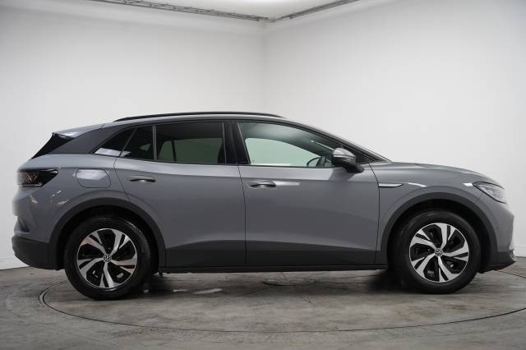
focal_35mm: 45
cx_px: 263
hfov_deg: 43.6
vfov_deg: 29.8
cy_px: 175
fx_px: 657
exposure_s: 1/160
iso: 1600
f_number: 4
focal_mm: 45
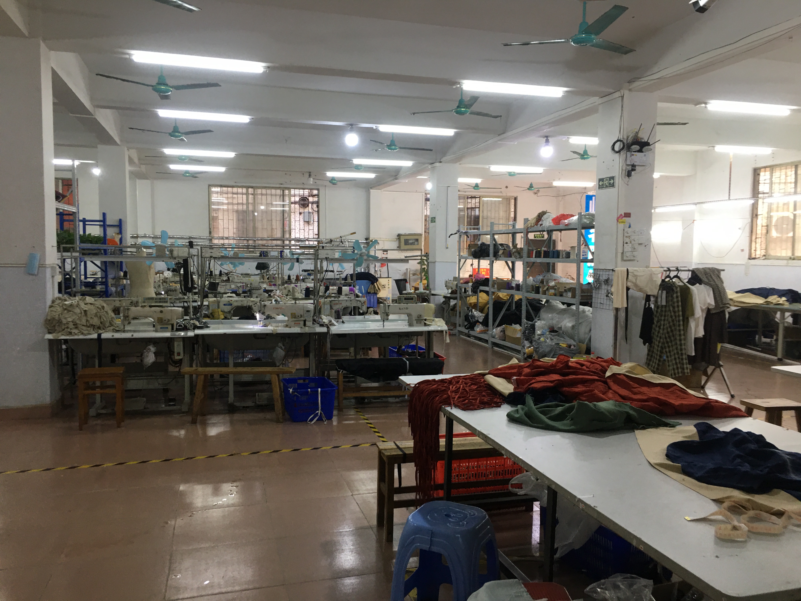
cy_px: 300
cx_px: 400
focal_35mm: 29
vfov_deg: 48.2
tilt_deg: -1.8
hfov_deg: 61.7
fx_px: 671
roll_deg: -1.5
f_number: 2.2
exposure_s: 1/17
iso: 50
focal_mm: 4.15
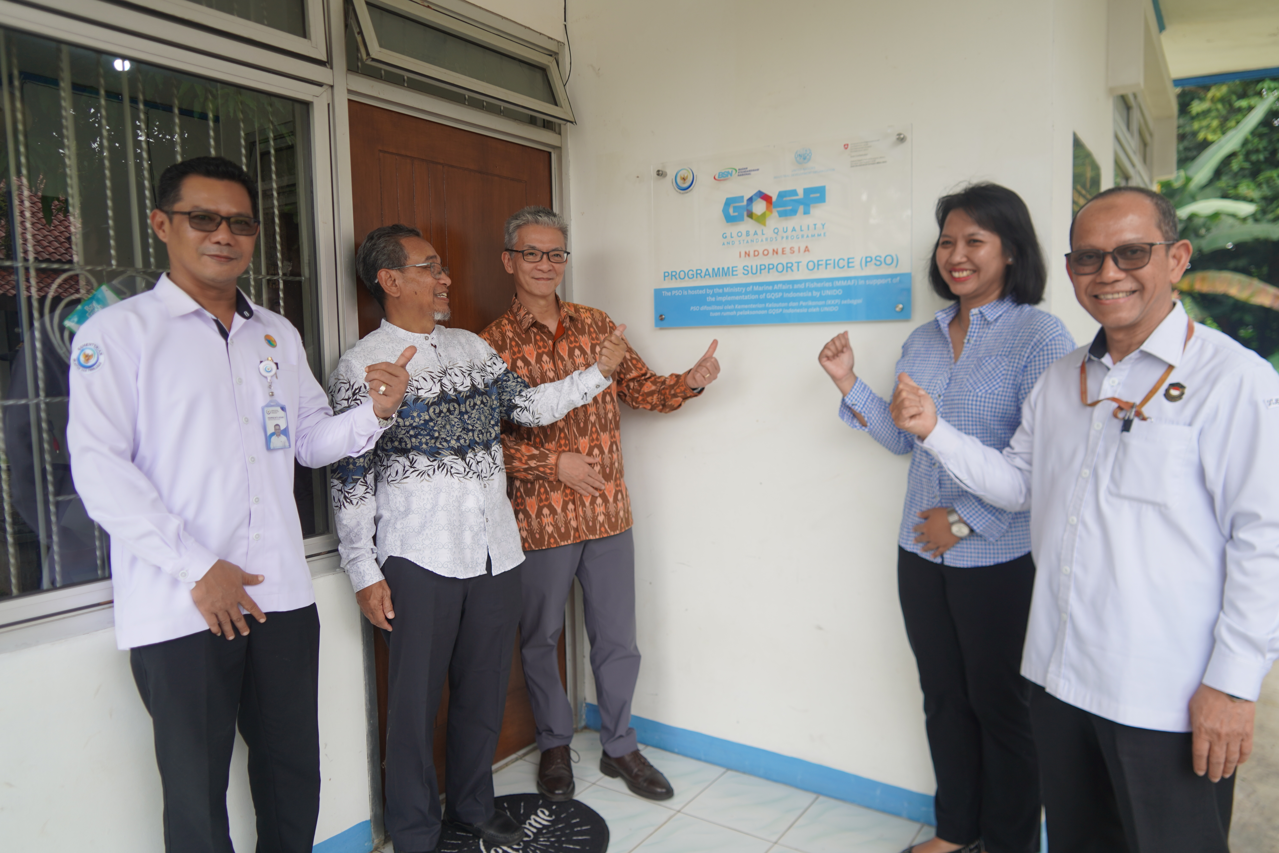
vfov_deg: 53.1
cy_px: 426
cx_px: 640
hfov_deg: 73.7
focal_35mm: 24
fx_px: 853
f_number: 4
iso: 125
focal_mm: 24
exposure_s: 1/160
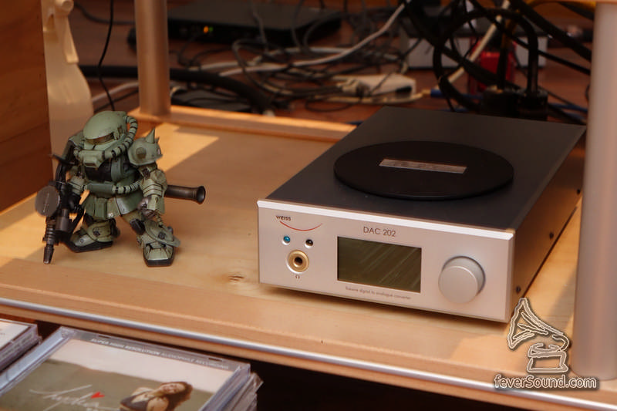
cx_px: 308
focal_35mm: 74
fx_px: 1268
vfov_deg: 18.4
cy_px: 206
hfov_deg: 27.3
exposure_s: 1/60
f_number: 4
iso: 800
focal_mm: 27.11
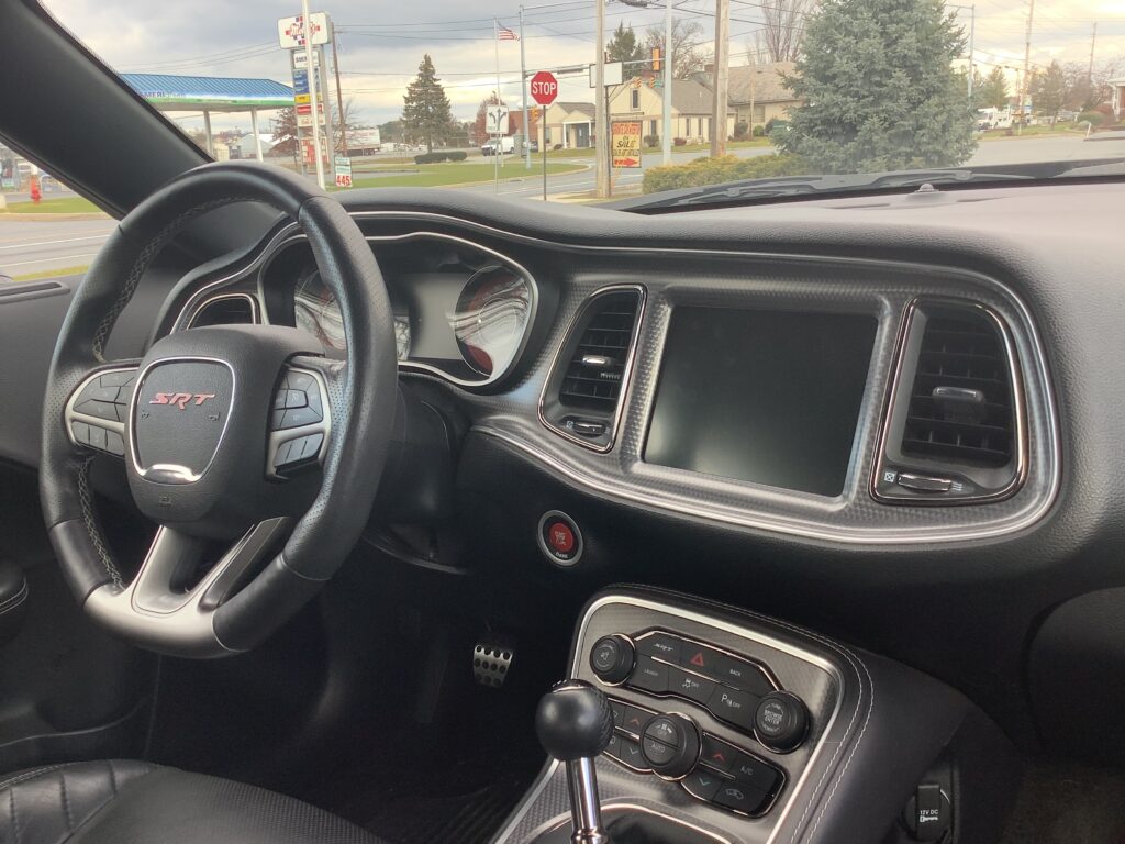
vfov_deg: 45.4
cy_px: 422
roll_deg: +2.0
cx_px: 562
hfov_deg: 58.4
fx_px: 1007
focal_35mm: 31
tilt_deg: -16.2
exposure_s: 1/120
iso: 64
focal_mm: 3.3
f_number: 2.4
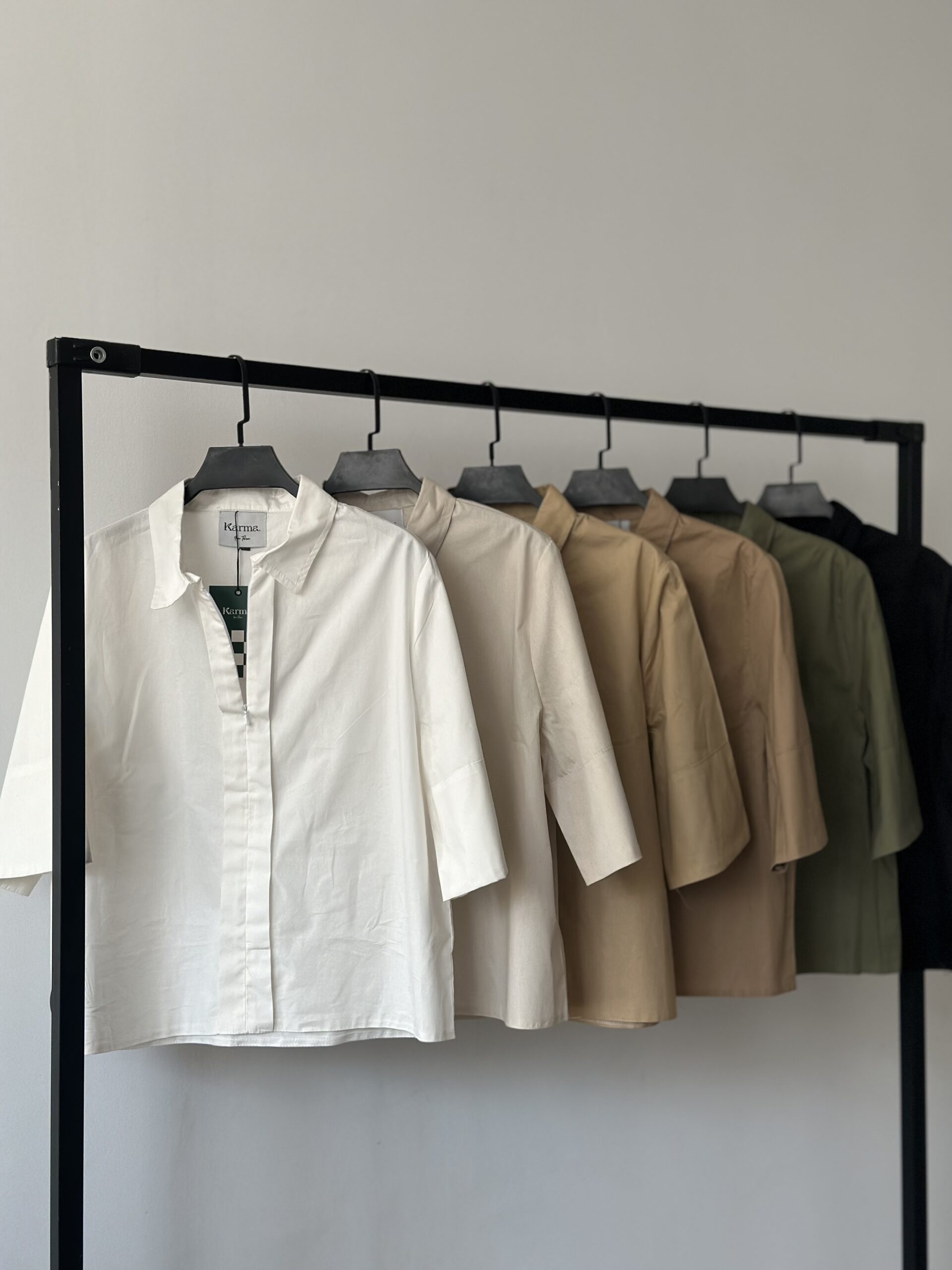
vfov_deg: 39.7
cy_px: 635
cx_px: 476
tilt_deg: +0.7
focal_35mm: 48
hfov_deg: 30.3
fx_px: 1760
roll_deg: -0.5
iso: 80
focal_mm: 6.86
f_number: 1.78
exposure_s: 1/192
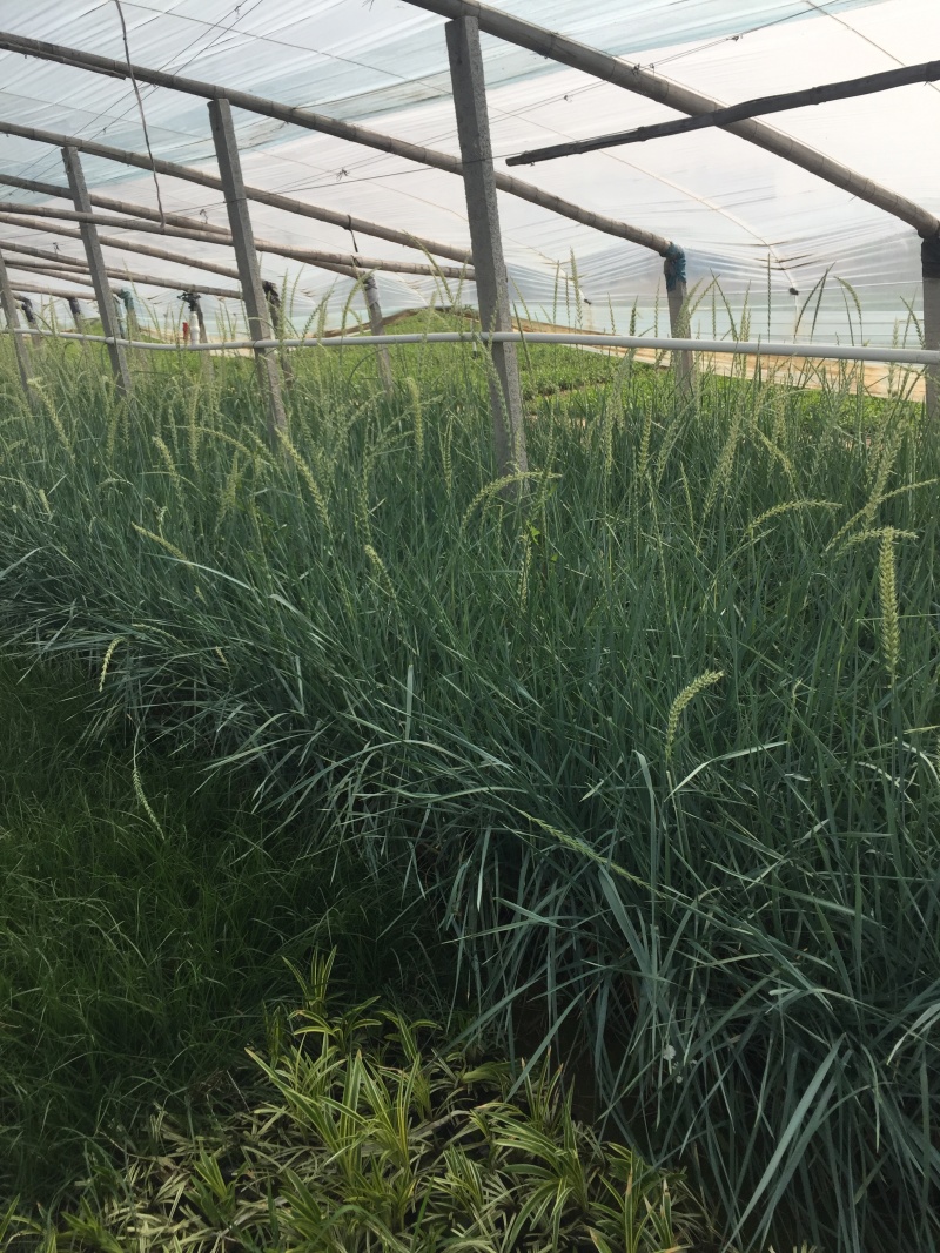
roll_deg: +5.0
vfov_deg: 61.7
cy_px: 626
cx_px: 470
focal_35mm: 29
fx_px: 1050
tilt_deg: -18.2
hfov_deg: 48.2
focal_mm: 4.15
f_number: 2.2
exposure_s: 1/1319
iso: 32
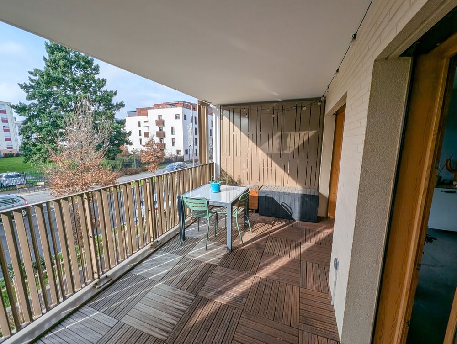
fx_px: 172
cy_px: 172
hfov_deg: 106.1
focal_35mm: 13
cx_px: 228
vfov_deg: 90.1
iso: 47
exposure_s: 1/900
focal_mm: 1.95
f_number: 2.2
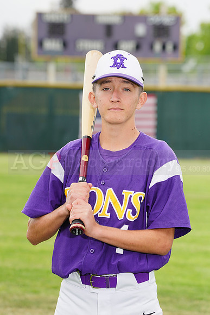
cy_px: 158
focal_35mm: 235
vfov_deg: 8.8
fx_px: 2055
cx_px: 105
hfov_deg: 5.9
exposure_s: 1/250
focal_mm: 235
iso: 200
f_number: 9
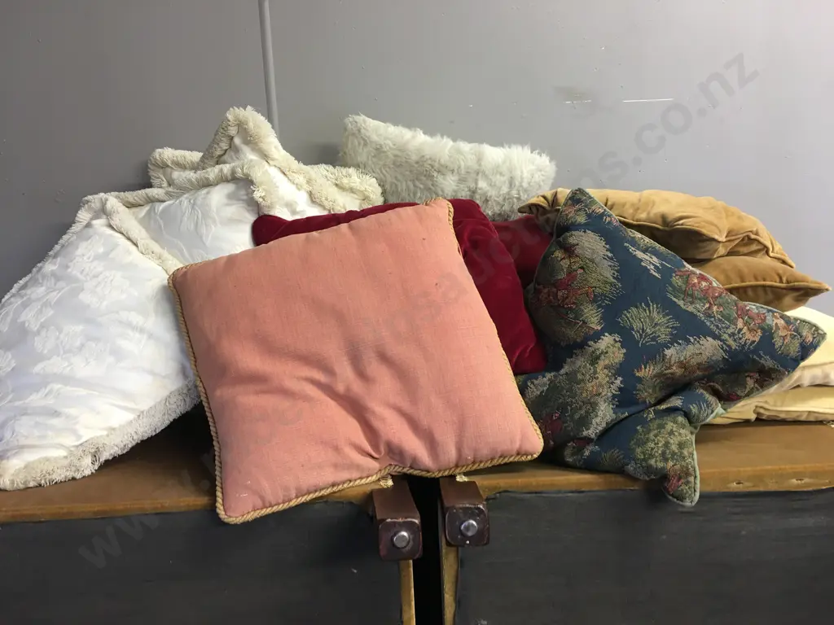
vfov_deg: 48.2
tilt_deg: -16.9
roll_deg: +1.0
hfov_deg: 61.7
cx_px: 417
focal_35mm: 29
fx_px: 699
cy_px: 312
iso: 50
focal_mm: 4.15
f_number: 2.2
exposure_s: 1/17
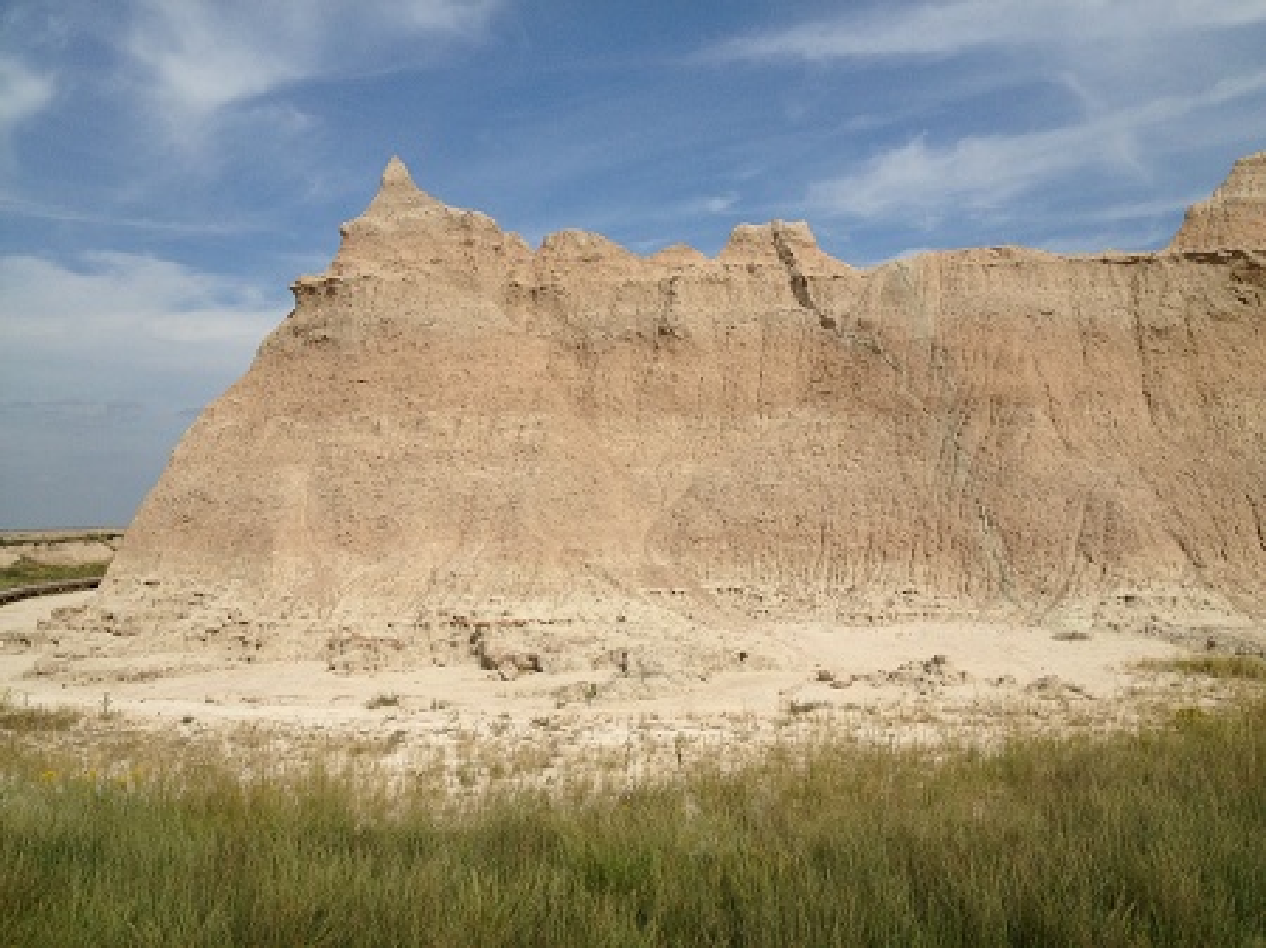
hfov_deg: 52.7
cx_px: 633
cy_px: 474
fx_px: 1279
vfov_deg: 40.7
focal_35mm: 35
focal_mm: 4.28
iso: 50
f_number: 2.4
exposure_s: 1/3690
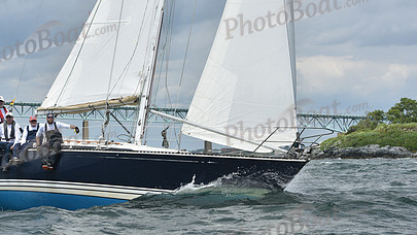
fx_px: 1493
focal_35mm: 135
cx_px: 171
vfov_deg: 9.0
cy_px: 81
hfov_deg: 15.9
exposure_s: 1/1000
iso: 250
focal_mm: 90
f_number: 9
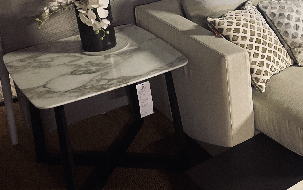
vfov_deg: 23.0
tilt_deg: -24.4
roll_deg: +2.2
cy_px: 55
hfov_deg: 34.4
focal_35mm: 56
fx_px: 462
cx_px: 270
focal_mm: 4.2
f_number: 1.6
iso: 400
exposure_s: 1/33
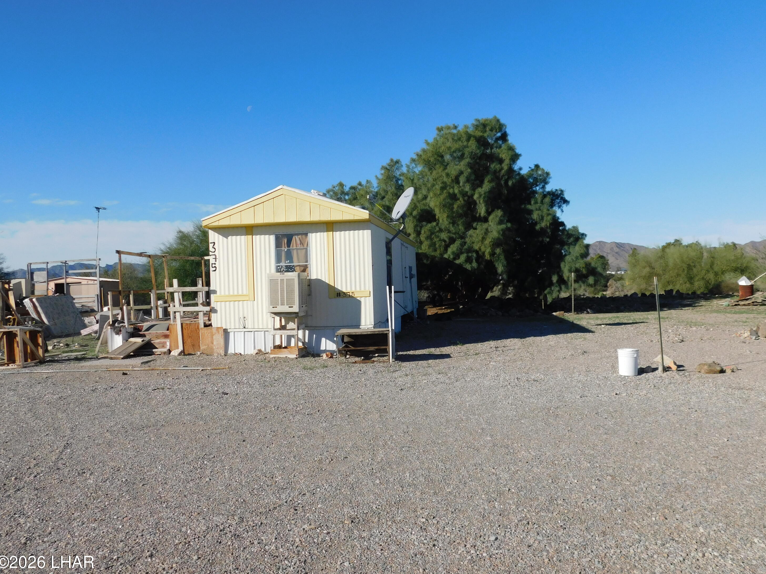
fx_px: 686
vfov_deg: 45.4
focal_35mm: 31
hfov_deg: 58.3
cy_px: 293
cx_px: 391
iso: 125
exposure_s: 1/640
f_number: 6.4
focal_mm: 5.3
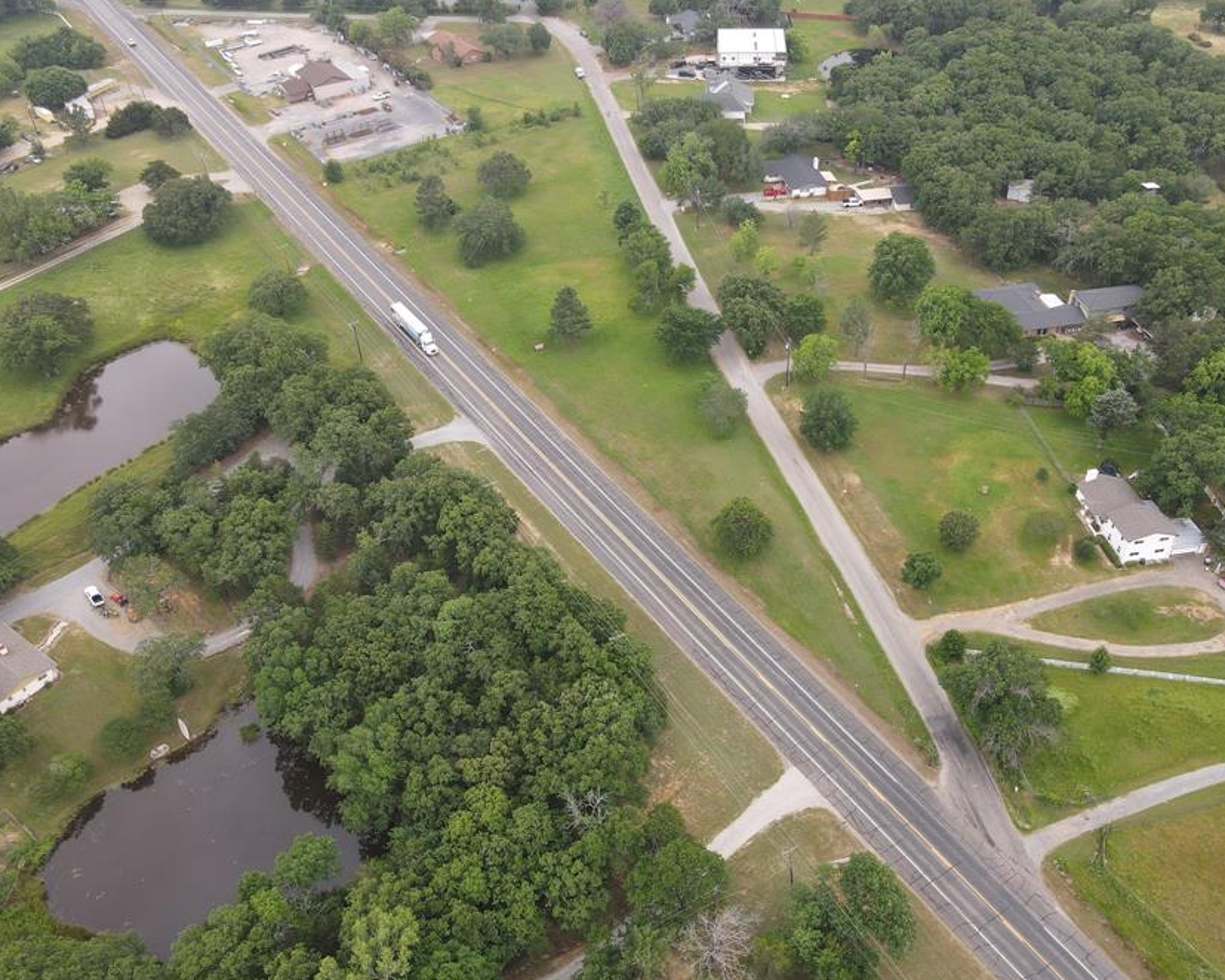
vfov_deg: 50.0
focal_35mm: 29
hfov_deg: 60.4
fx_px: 1052
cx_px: 630
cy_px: 499
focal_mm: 4.5
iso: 100
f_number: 2.8
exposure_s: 1/80
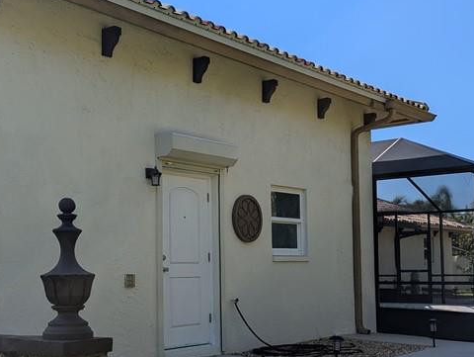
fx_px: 699
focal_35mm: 51
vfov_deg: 28.5
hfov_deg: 37.1
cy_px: 232
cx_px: 160
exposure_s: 1/1193
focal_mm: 6.9
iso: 23
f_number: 1.68
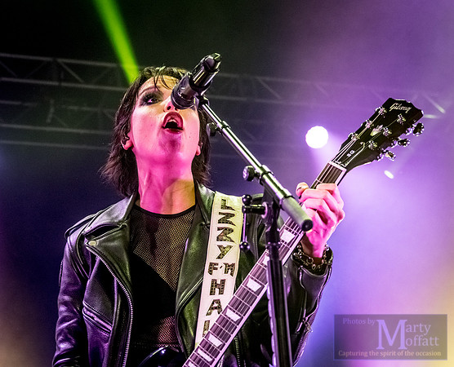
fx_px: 1134
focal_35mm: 84
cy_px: 174
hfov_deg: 22.6
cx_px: 205
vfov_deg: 18.4
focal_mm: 38
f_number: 4
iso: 1600
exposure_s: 1/160
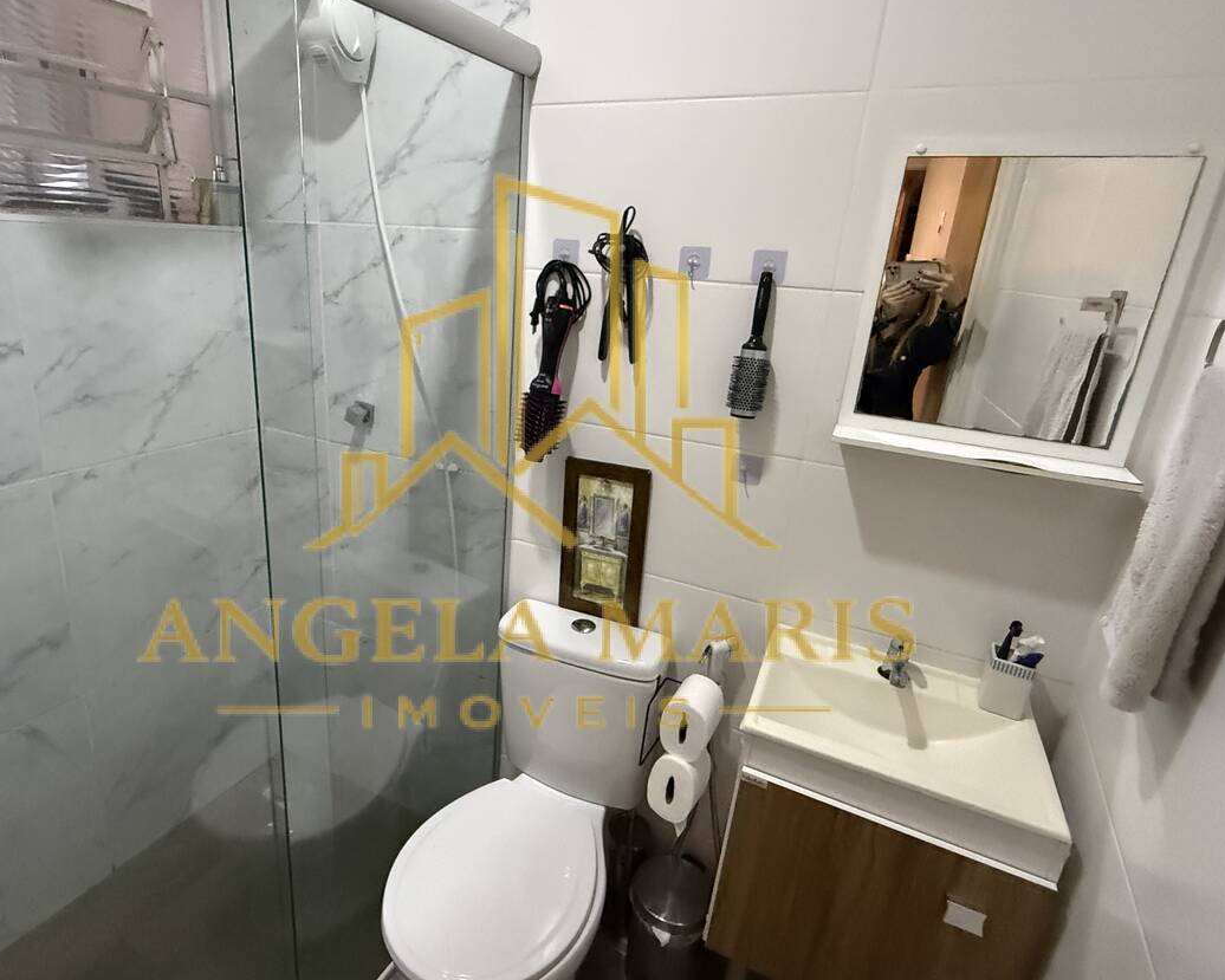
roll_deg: -2.4
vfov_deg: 70.8
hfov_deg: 82.8
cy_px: 465
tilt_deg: -16.9
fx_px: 689
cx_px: 530
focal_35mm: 19
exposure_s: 1/59
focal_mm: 2.22
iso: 800
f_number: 2.2
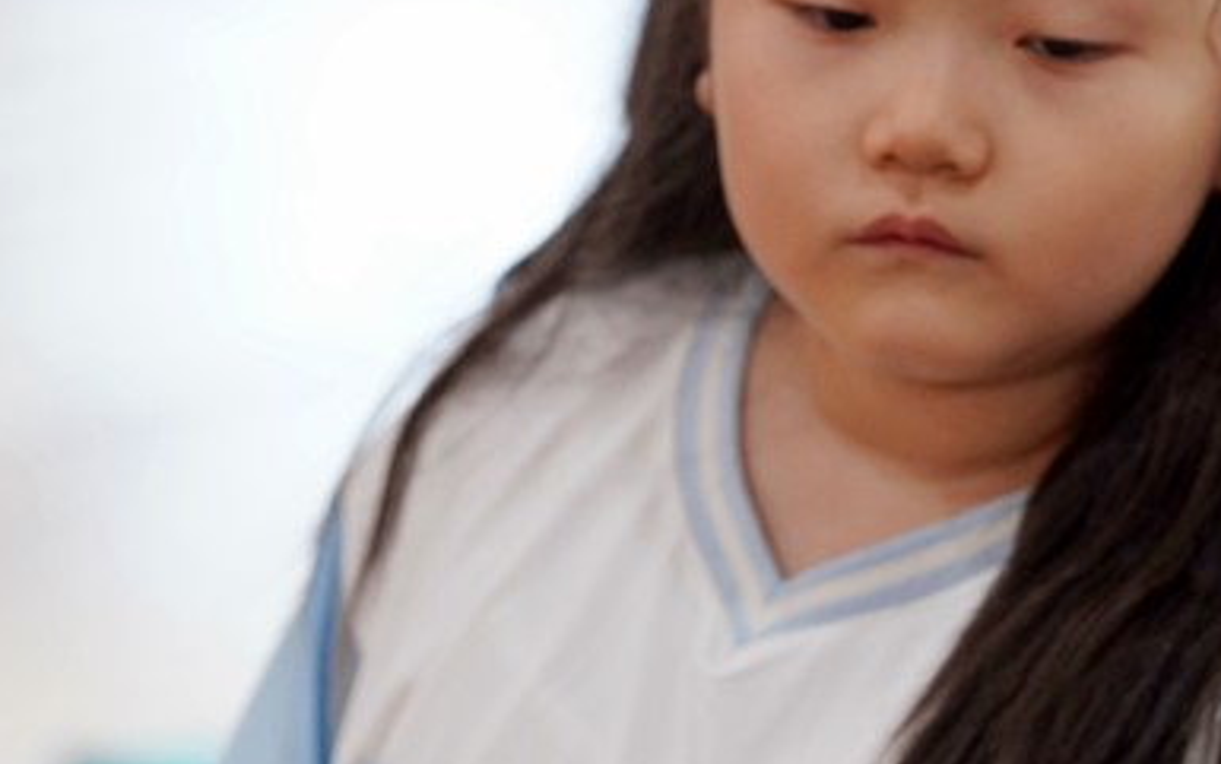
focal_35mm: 417
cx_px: 831
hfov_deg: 5.0
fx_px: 13882
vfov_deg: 3.2
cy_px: 355
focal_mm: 175
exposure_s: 1/200
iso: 1600
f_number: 4
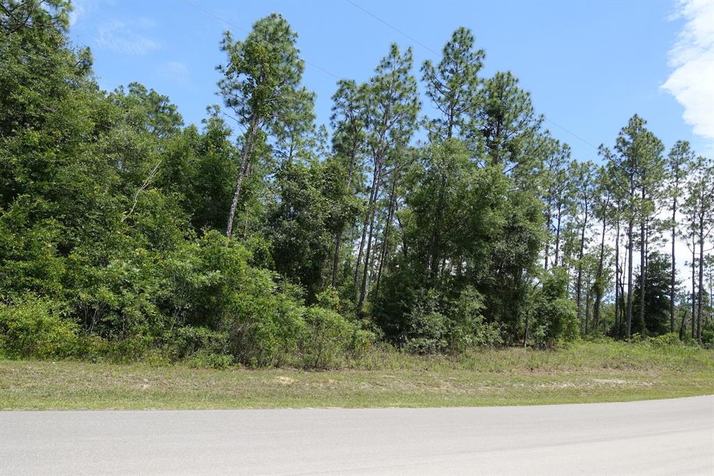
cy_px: 238
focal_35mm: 24
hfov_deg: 73.8
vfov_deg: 53.1
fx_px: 476
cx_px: 357
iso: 125
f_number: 5.6
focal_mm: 8.8
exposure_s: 1/320
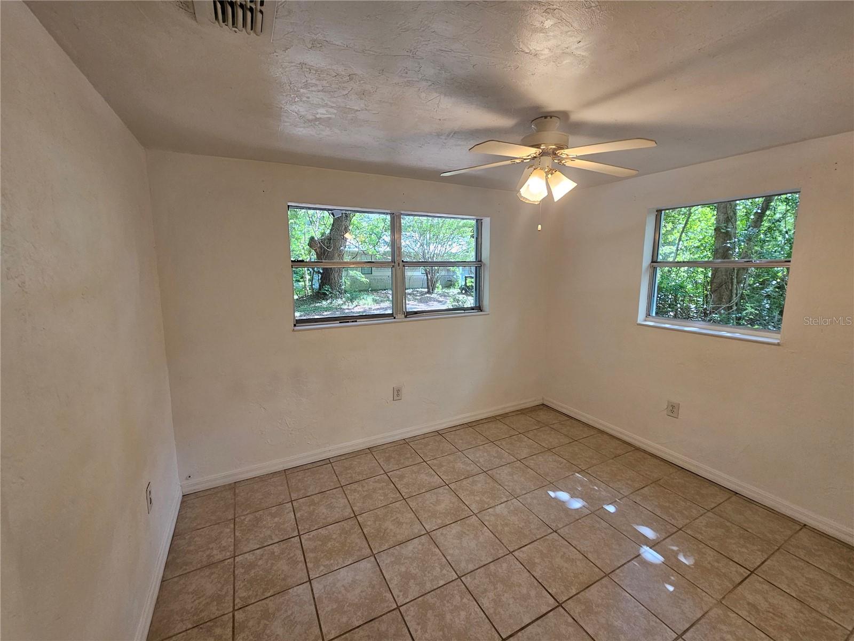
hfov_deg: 106.2
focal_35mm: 13
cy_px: 320
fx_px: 321
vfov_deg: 89.9
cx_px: 427
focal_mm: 2.2
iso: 125
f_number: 2.2
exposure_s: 1/60
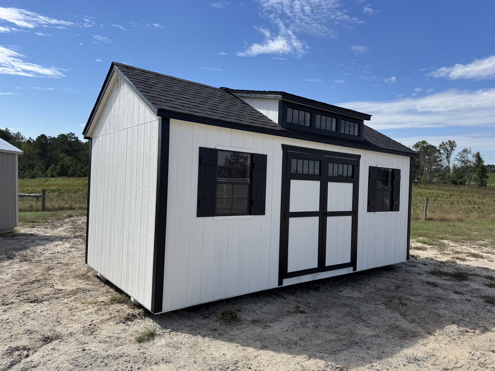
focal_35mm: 24
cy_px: 186
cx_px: 248
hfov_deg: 71.6
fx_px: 343
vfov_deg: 56.8
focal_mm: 6.76
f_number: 1.78
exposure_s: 1/5348
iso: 80
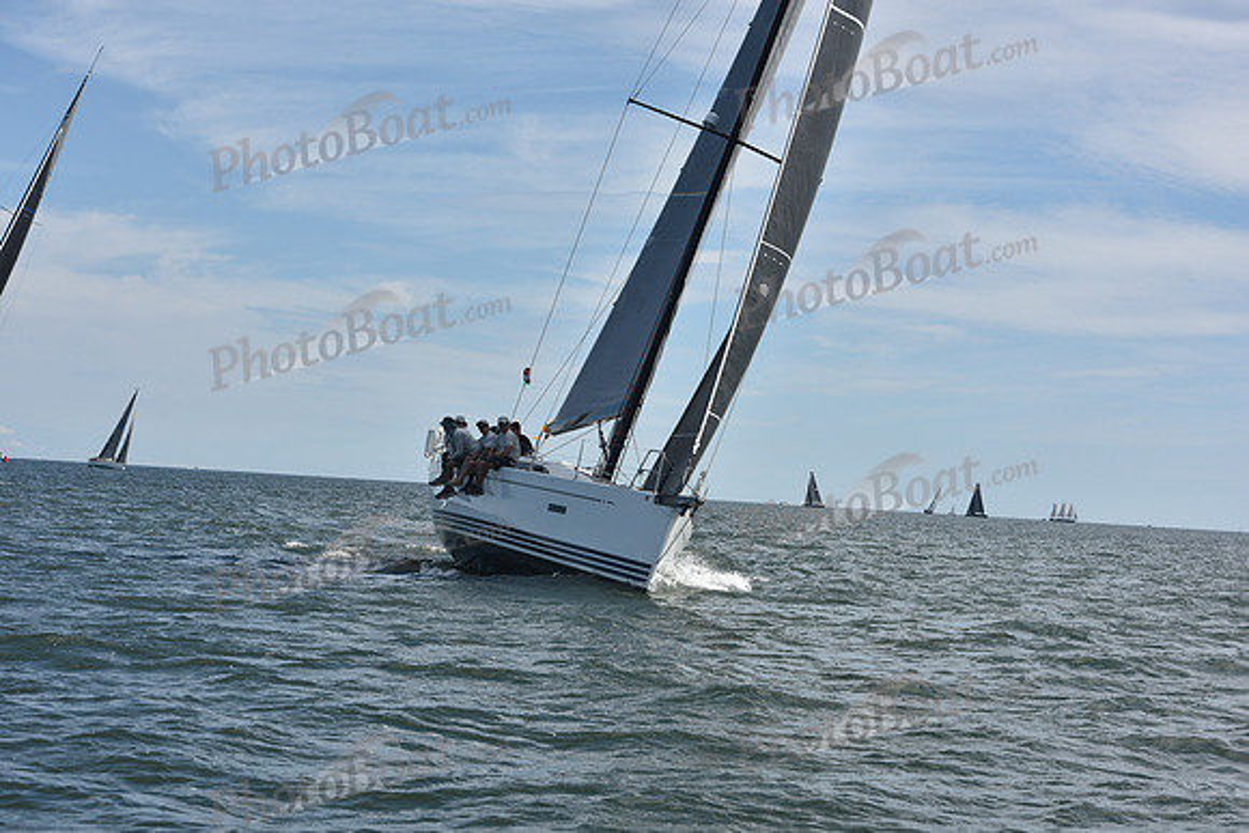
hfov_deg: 28.8
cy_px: 416
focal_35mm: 70
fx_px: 2429
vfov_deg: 19.5
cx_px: 624
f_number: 11
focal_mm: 70
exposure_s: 1/1000
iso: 320
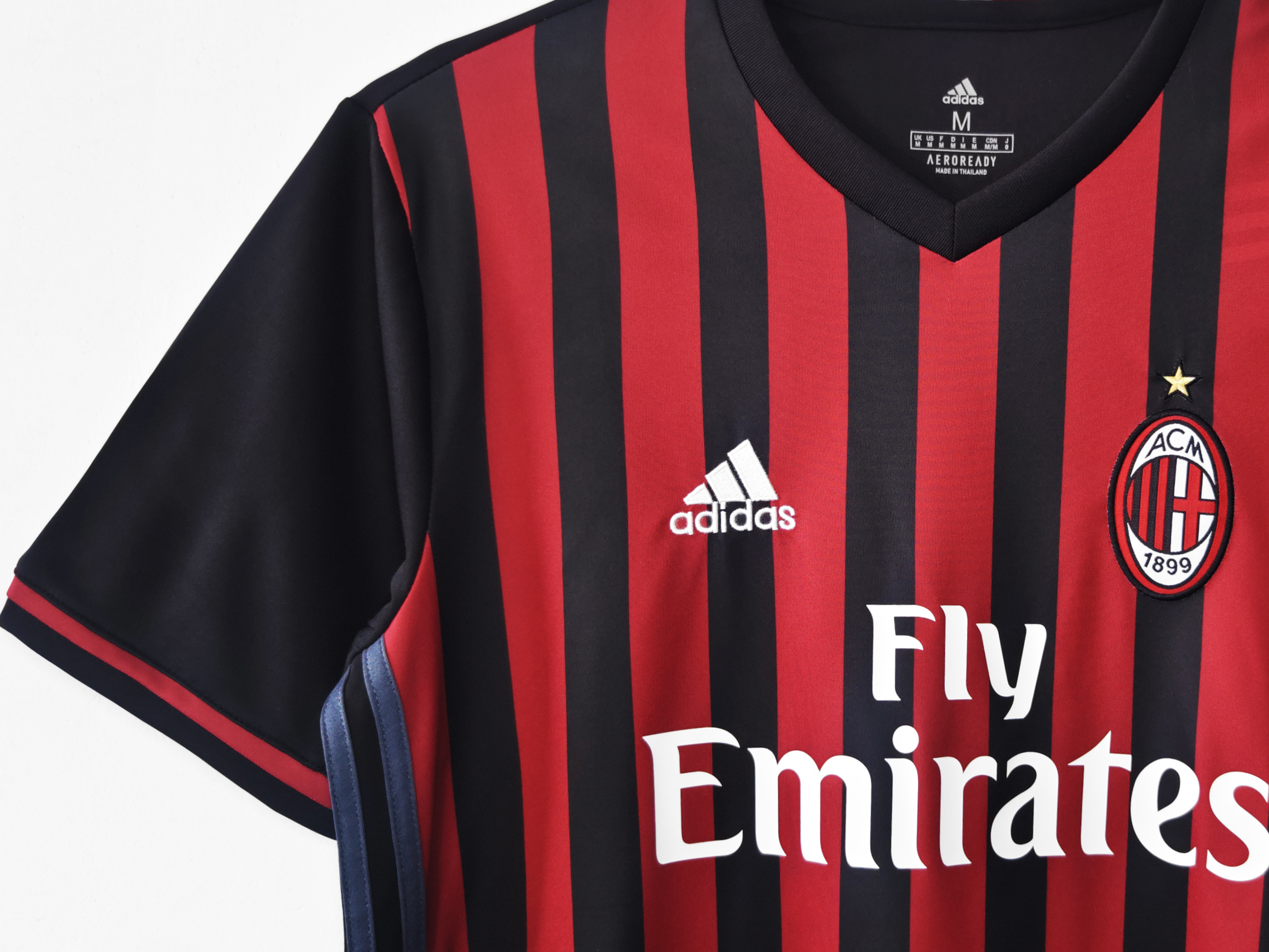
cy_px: 404
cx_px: 943
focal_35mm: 38
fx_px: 1393
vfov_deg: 37.6
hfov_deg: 47.3
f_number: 1.75
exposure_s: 1/100
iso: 103
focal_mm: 8.67
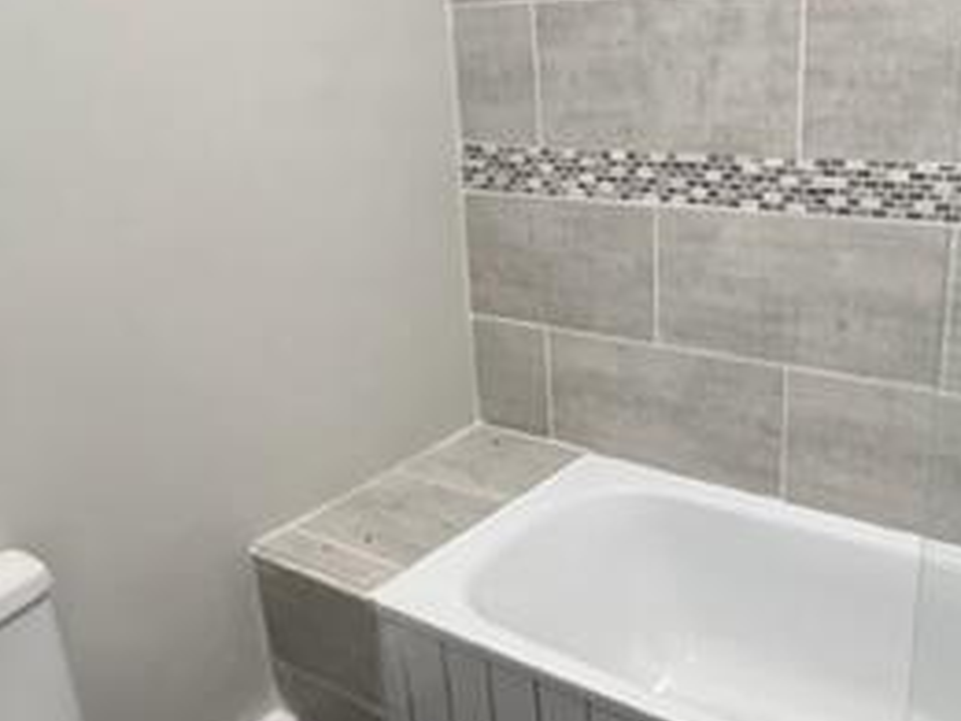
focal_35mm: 32
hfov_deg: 55.9
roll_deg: +2.0
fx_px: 888
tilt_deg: -20.3
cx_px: 617
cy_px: 366
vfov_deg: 44.2
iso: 200
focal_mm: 1.57
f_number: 1.8
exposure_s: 1/100
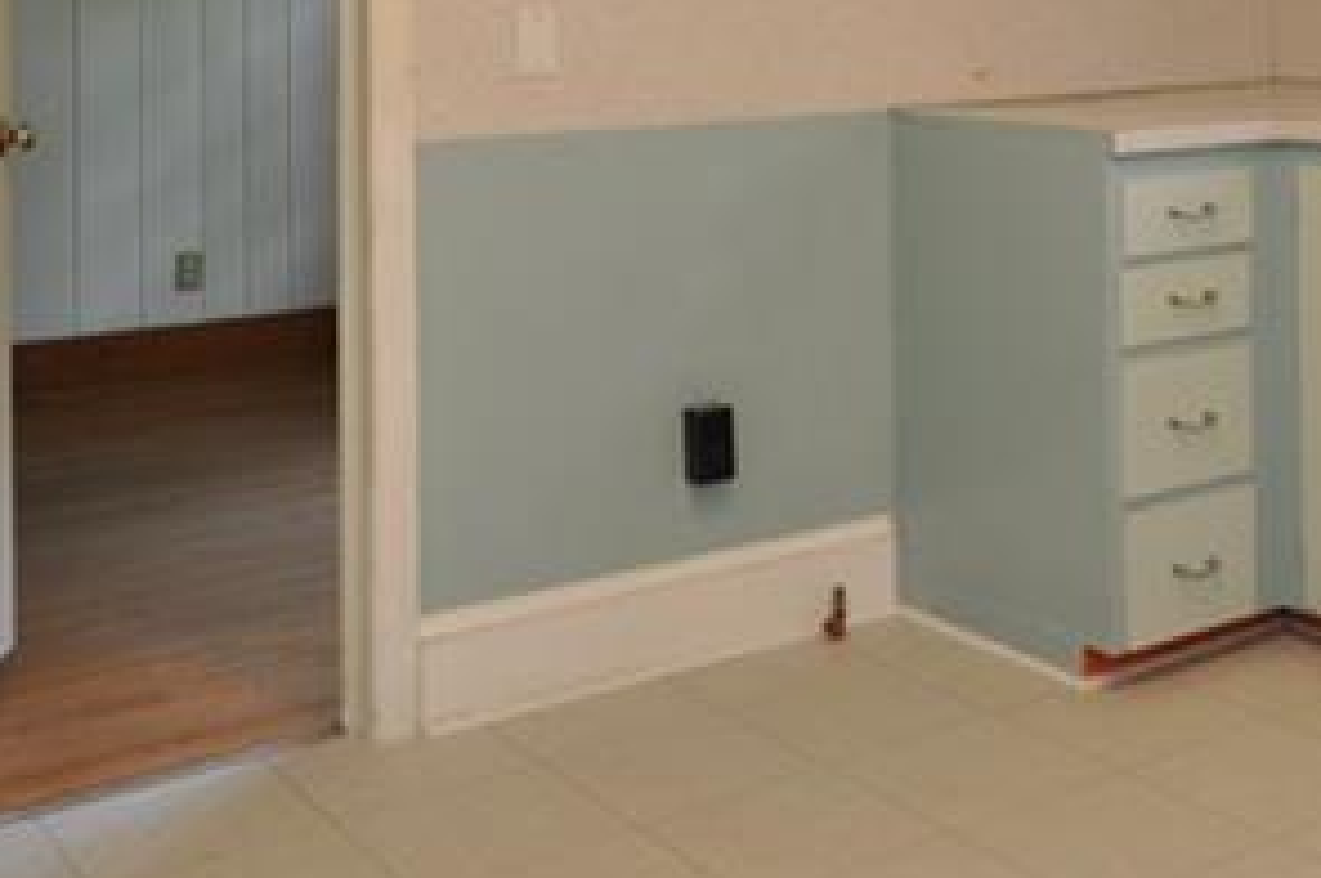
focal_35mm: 52
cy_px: -69
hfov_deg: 36.3
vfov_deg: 24.3
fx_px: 1906
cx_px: 1137
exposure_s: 1/60
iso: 400
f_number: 4
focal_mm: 10
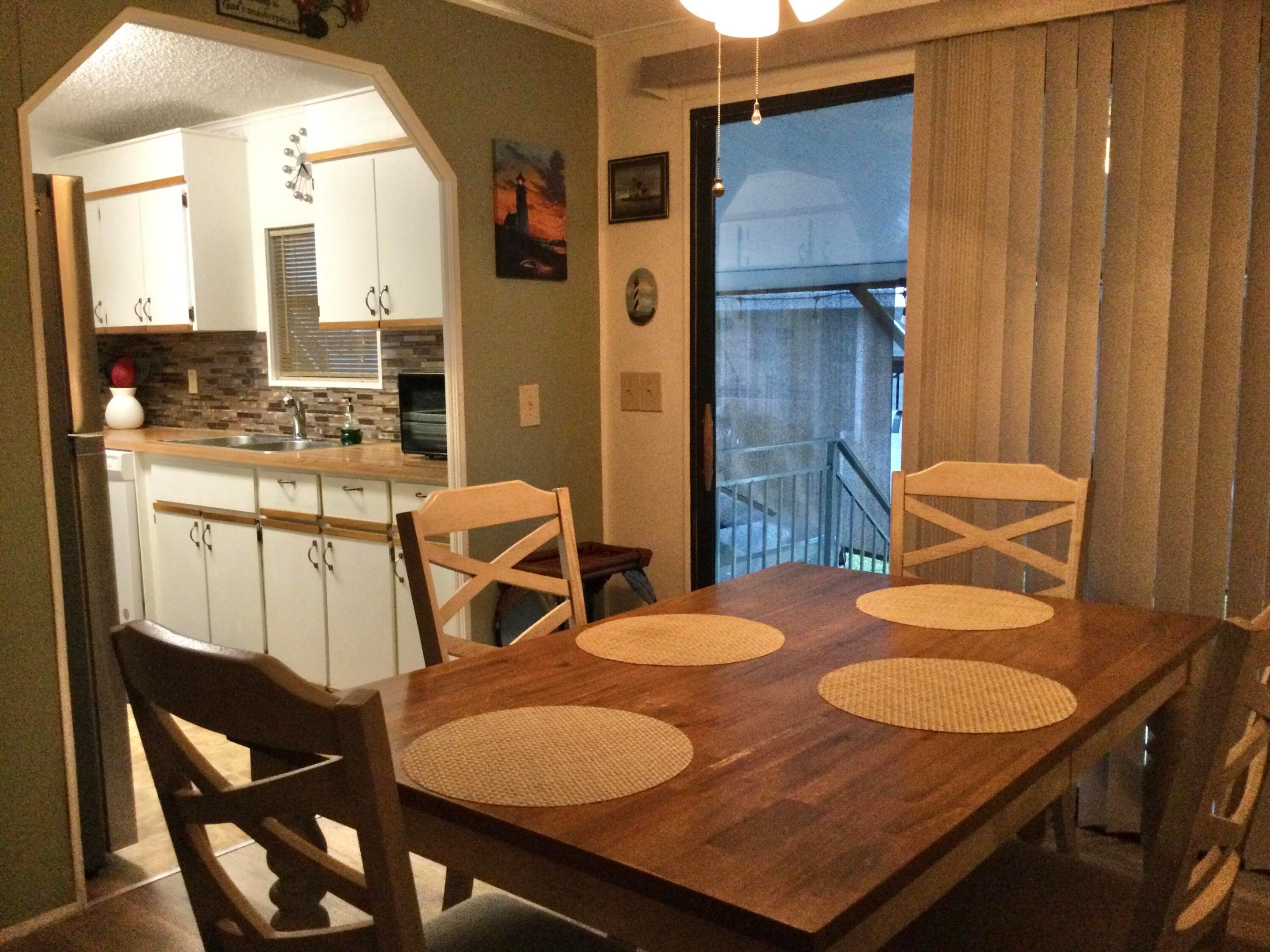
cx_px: 635
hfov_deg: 58.4
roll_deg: -1.3
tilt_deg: -6.8
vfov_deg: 45.4
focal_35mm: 31
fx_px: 1137
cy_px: 476
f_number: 2.4
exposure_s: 1/30
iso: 200
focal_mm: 3.3
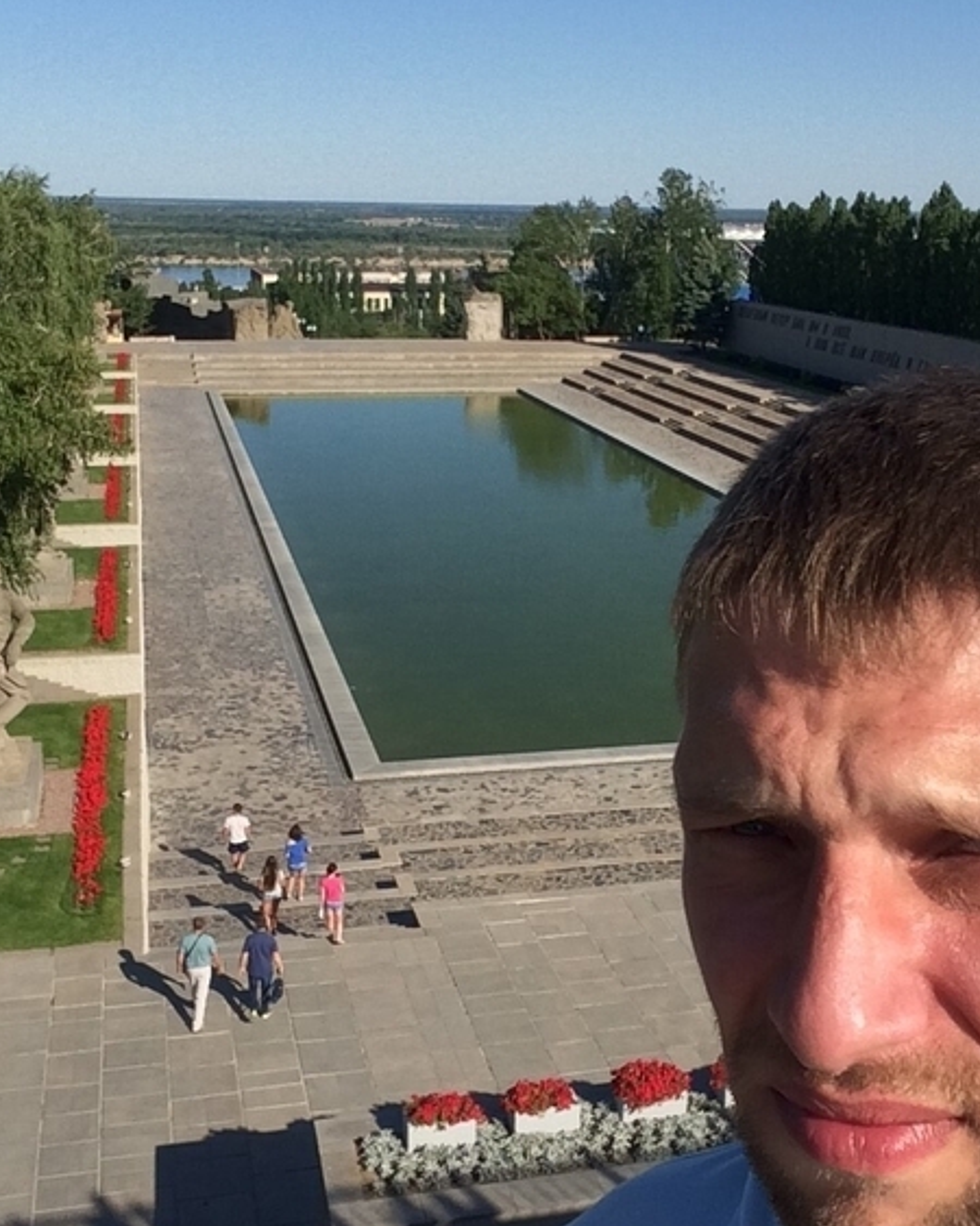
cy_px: 592
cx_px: 523
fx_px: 1560
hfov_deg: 34.9
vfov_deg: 42.9
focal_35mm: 43
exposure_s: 1/1779
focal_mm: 2.15
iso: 50
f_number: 2.4
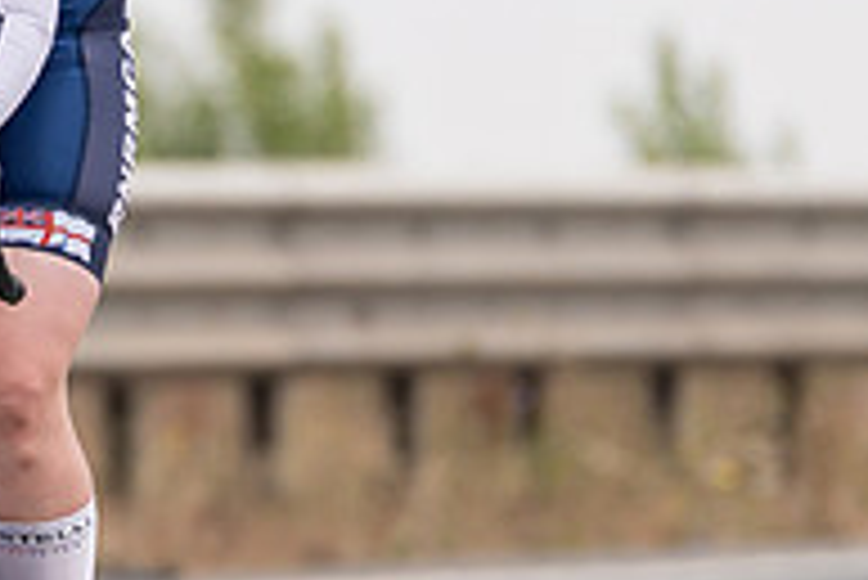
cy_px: 64
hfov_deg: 1.5
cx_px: -140
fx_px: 32139
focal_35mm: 1332
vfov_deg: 1.0
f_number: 2.8
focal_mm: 200
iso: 100
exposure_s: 1/800
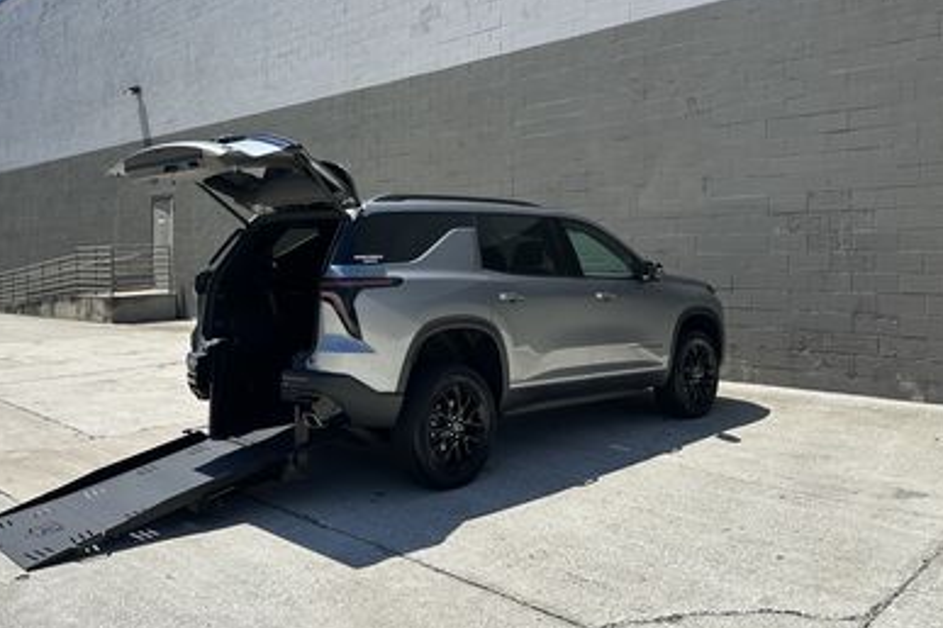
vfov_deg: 41.9
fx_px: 812
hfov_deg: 59.9
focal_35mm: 31
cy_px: 226
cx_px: 390
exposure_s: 1/4762
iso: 80
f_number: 1.78
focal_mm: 6.86
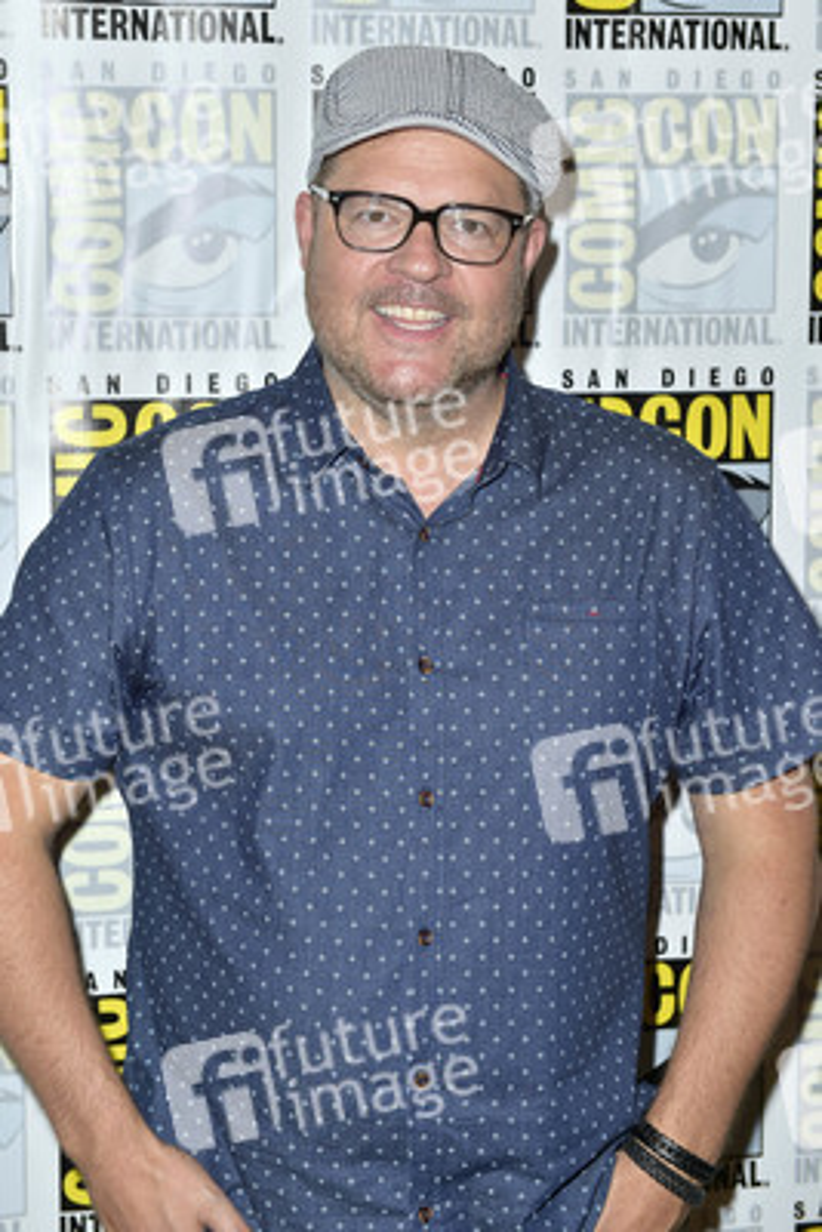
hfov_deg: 21.9
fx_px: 2121
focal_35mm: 62
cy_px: 616
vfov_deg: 32.4
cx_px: 411
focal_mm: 62
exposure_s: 1/250
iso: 200
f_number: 6.3
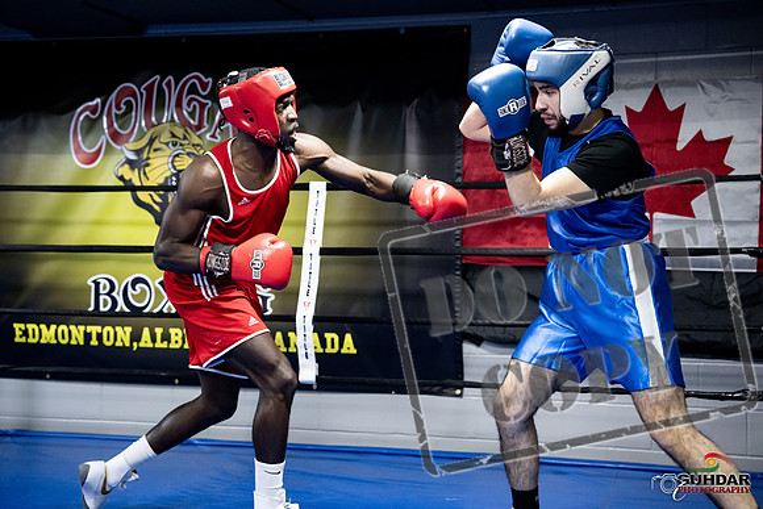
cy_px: 254
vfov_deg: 24.2
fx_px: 1187
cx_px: 382
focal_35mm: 56
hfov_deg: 35.6
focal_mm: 56
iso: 8000
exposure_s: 1/1000
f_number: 2.8
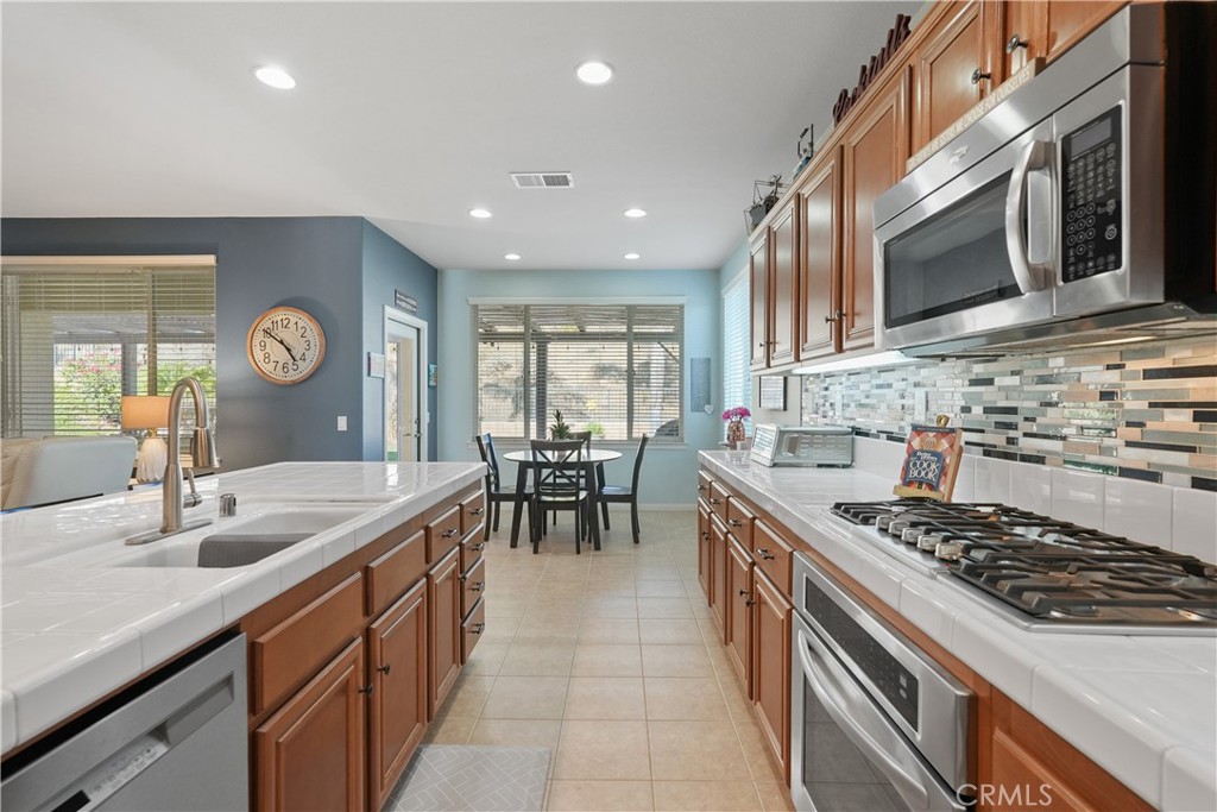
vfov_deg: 73.8
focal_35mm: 16
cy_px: 406
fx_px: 541
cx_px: 608
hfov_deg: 96.7
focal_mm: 16
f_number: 6.3
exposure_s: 1/20
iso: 1250
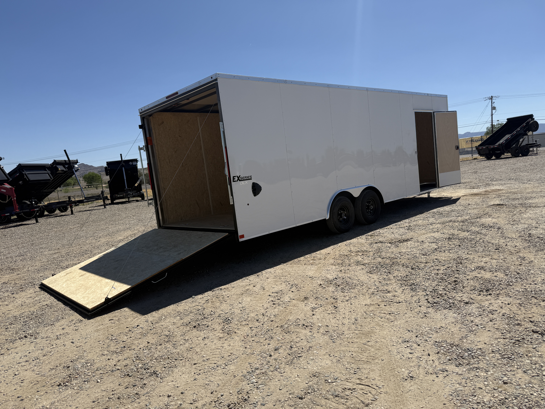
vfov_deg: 56.8
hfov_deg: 71.6
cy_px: 204
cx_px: 272
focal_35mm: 24
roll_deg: +5.8
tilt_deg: -6.0
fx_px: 378
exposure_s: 1/6711
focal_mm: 6.76
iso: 80
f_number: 1.78
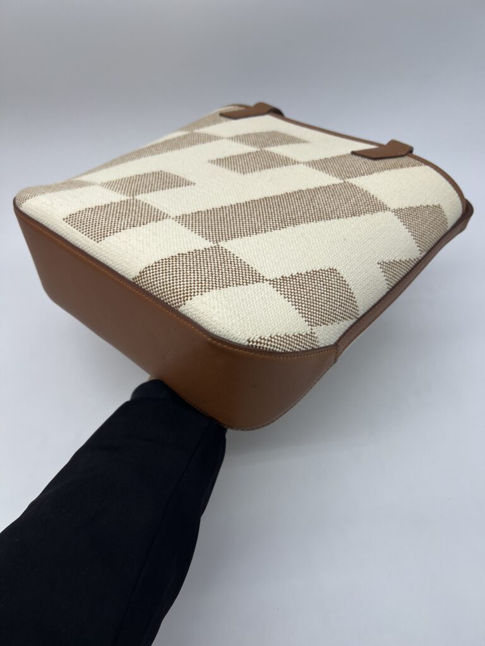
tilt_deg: -48.1
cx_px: 242
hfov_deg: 53.1
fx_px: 486
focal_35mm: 26
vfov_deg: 67.3
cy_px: 323
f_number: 1.5
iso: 40
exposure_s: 1/288
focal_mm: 5.7
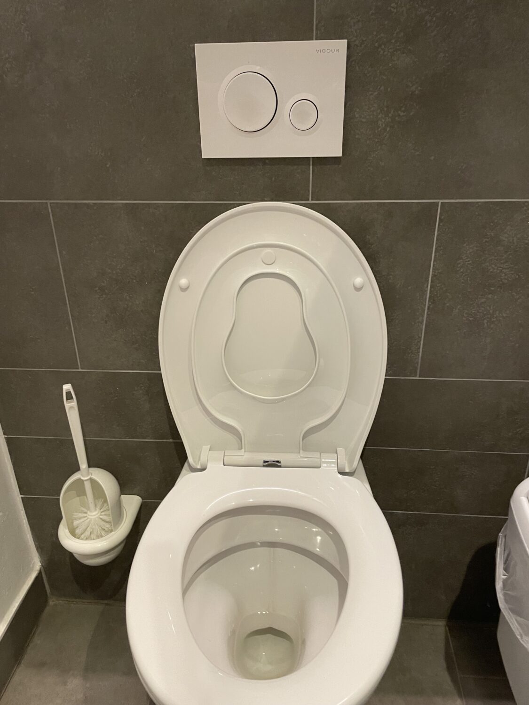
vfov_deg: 67.3
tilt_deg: -27.5
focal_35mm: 26
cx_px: 264
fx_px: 530
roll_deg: +0.4
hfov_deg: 53.1
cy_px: 352
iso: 320
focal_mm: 4.2
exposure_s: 1/60
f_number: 1.6
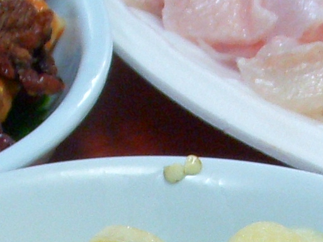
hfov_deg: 8.2
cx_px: 253
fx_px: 2257
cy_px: 504
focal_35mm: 242
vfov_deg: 6.0
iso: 200
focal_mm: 6.3
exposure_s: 1/30
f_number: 3.3
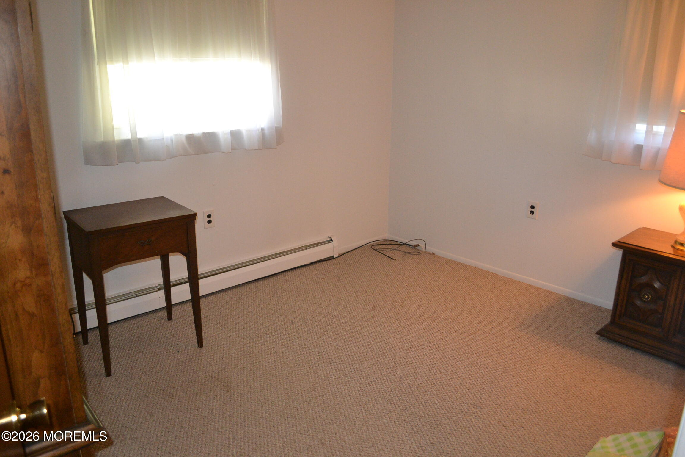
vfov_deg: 47.9
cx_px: 342
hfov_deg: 67.4
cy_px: 228
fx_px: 514
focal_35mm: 27
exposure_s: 1/60
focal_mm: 18
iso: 1800
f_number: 3.5
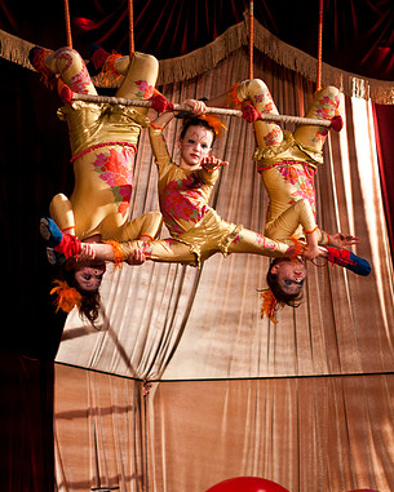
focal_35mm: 107
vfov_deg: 17.9
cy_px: 246
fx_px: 1559
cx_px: 239
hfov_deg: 14.4
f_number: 1.4
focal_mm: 50
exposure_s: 1/200
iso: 800
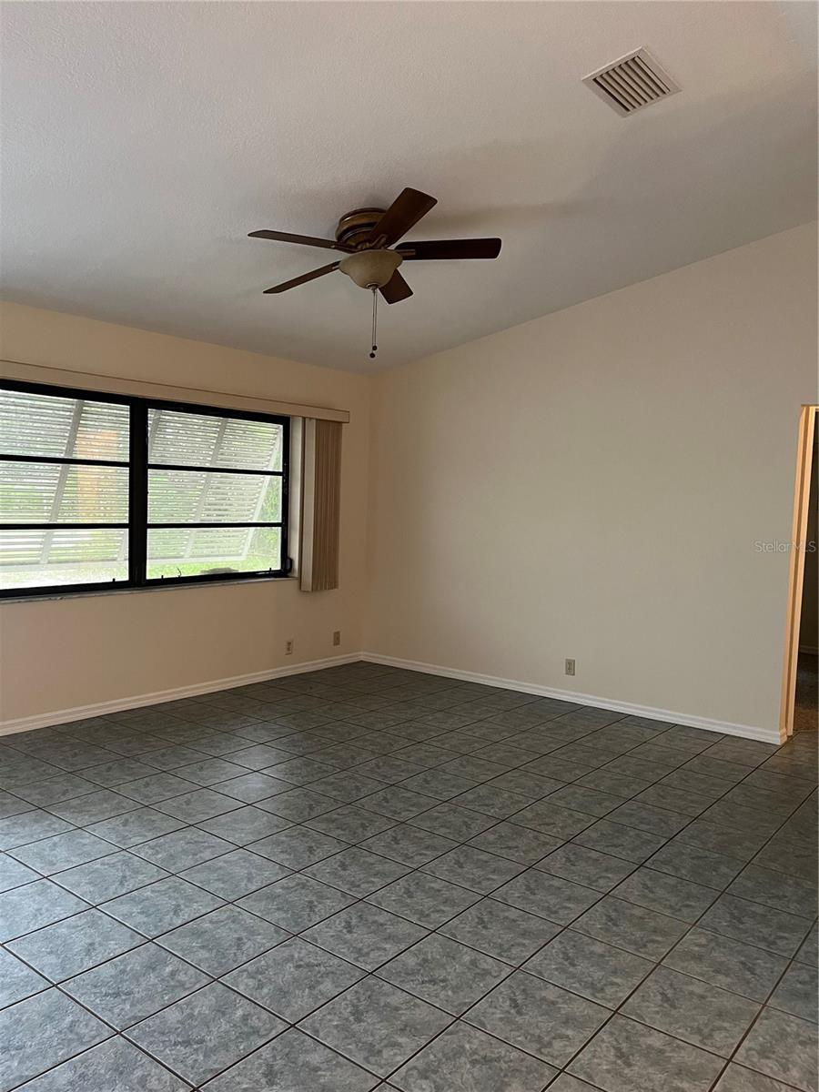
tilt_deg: -2.6
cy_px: 546
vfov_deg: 67.3
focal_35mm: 26
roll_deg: -1.9
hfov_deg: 53.1
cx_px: 410
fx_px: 820
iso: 320
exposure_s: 1/60
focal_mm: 5.1
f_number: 1.6
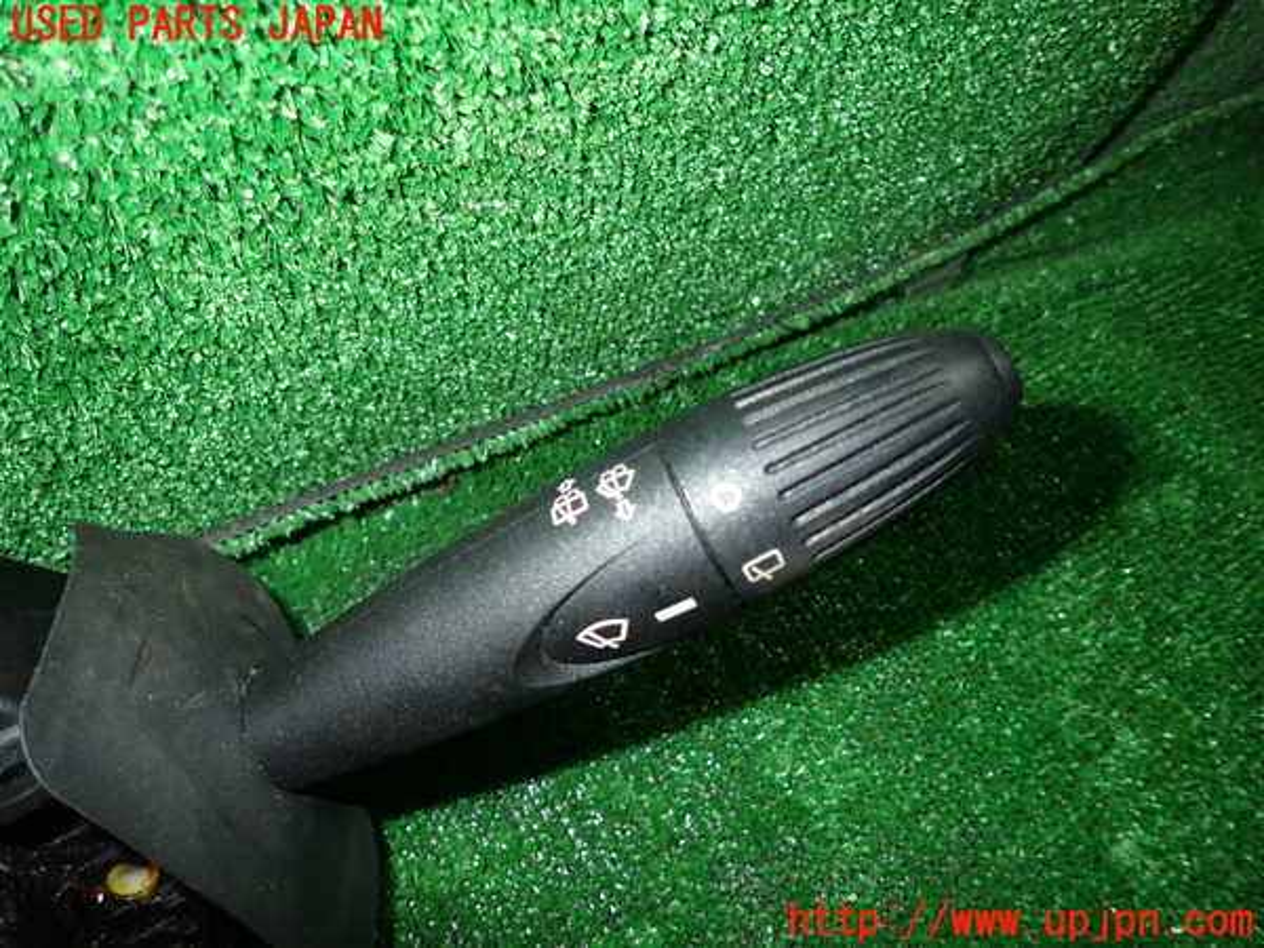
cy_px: 474
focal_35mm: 25
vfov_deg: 54.9
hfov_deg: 69.4
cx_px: 632
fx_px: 913
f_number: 5.6
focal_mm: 4.5
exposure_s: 1/30
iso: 200
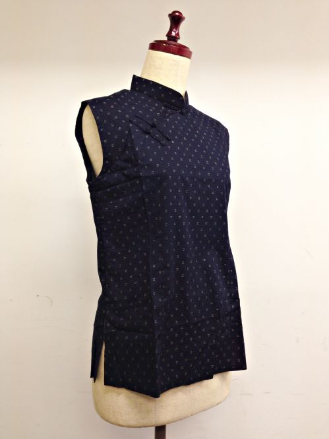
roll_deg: -0.5
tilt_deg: +0.6
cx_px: 164
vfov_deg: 55.4
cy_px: 220
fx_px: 418
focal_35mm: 33
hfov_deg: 42.9
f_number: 2.4
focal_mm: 4.12
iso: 64
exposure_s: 1/24
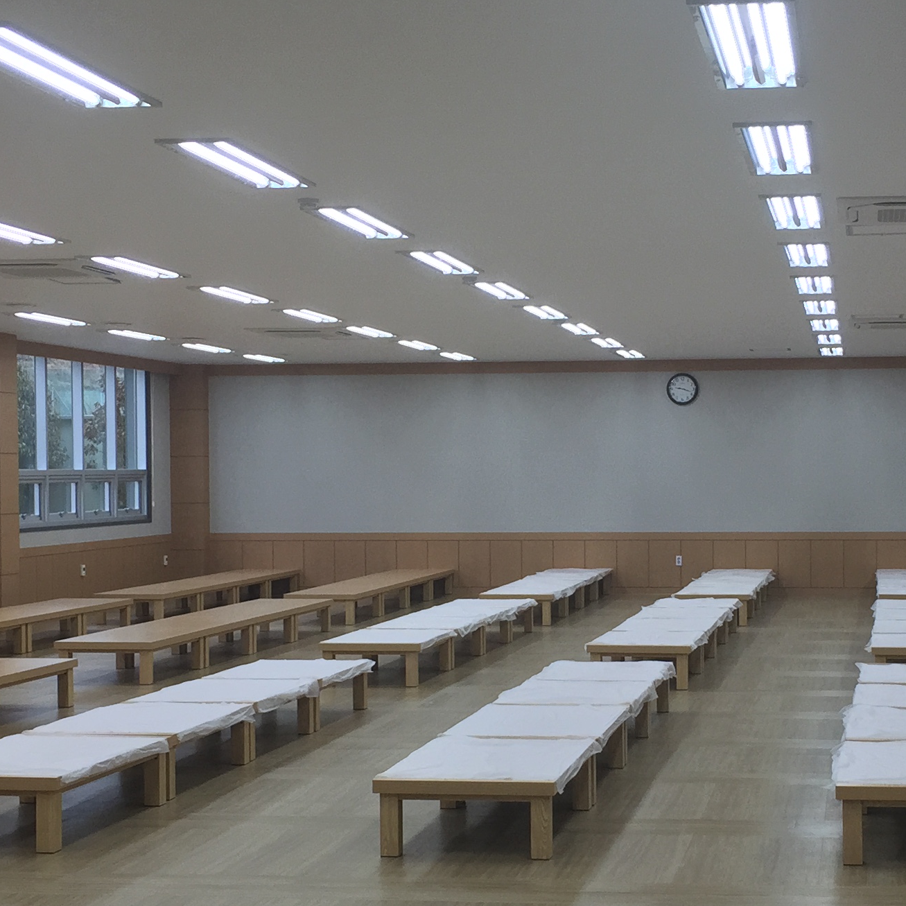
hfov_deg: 26.7
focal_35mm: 64
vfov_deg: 26.9
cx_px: 613
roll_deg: +0.0
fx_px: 1895
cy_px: 525
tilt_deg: -3.4
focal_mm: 4.15
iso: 40
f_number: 2.2
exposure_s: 1/60
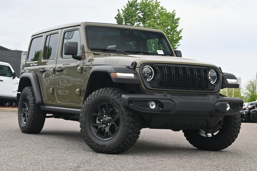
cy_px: 86
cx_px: 128
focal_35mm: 75
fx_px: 535
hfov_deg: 27.0
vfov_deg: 18.2
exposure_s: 1/125
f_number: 6.3
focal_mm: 50
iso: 100
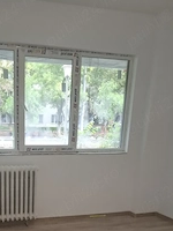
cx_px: 42
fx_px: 307
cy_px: 215
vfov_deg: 38.0
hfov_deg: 30.9
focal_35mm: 46
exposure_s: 1/100
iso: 160
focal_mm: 5.54
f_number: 1.8
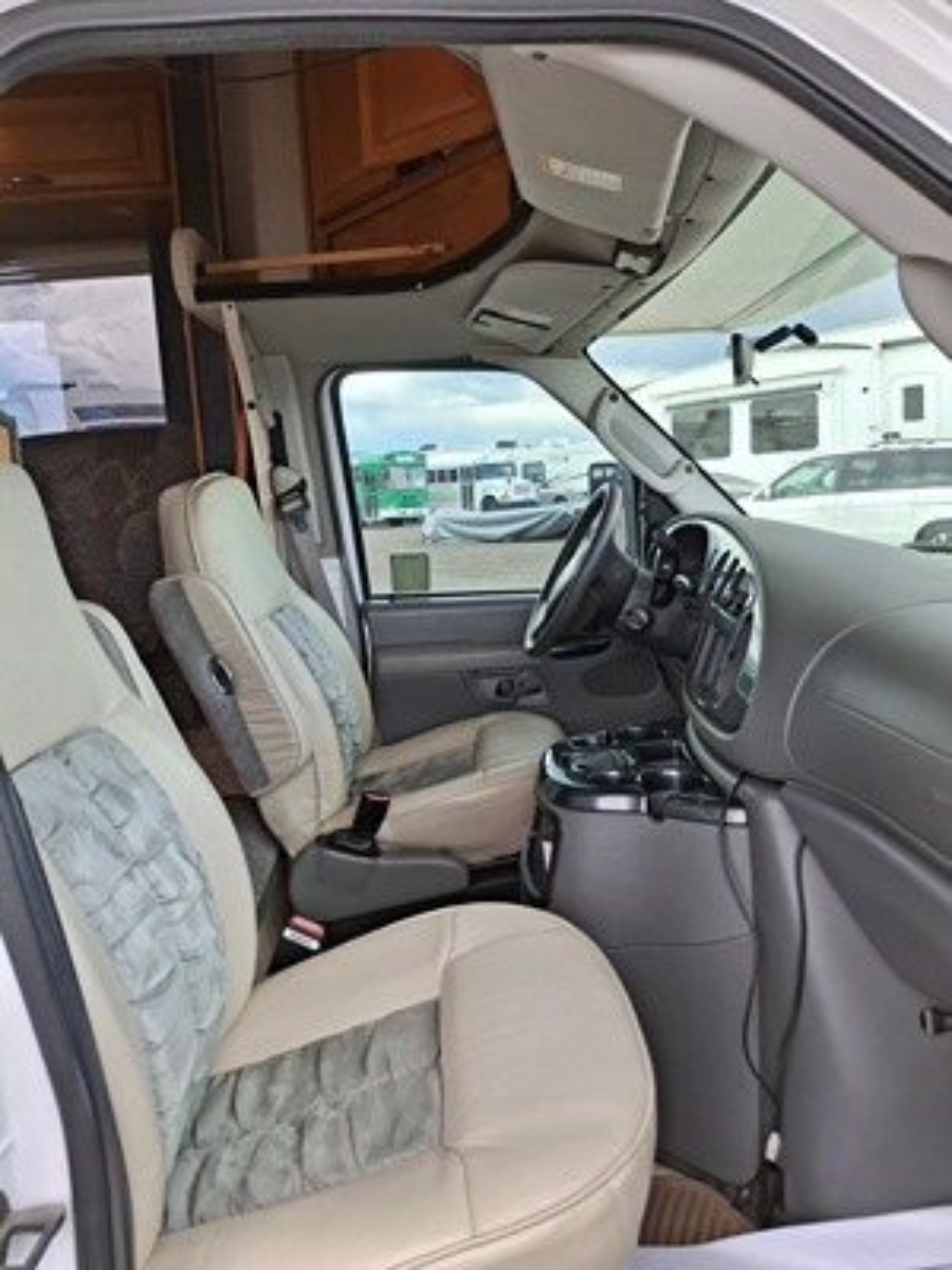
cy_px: 635
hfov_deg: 54.9
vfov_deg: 69.4
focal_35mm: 25
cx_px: 476
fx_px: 917
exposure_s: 1/286
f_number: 1.8
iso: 32
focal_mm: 4.69
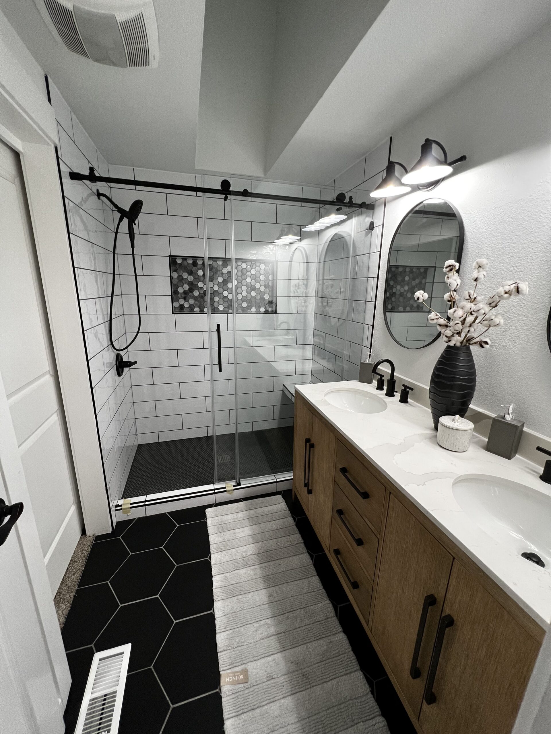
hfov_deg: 89.9
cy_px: 367
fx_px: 276
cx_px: 276
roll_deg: -1.0
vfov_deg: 106.2
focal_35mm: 13
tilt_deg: -15.0
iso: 160
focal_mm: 1.57
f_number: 1.8
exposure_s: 1/120
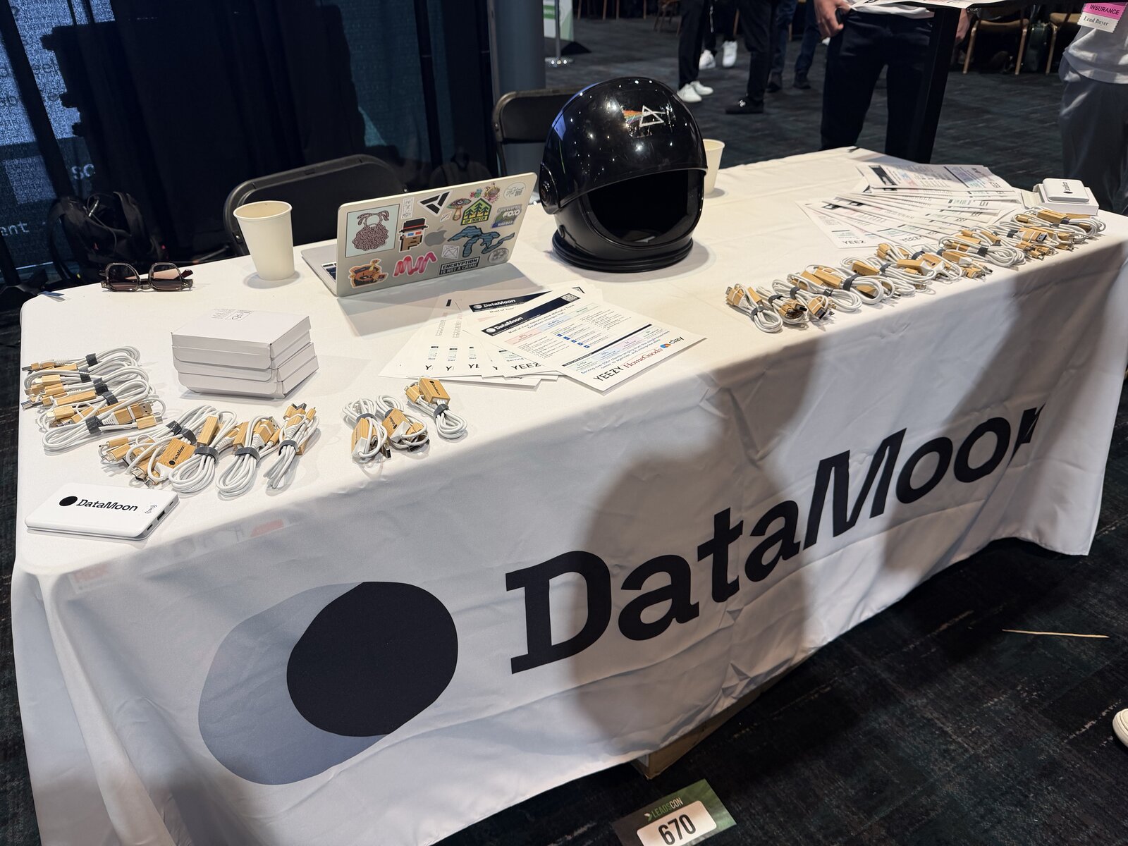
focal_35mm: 24
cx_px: 564
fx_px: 782
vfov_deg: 56.8
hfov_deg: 71.6
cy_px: 423
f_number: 1.78
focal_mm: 6.76
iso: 125
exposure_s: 1/60
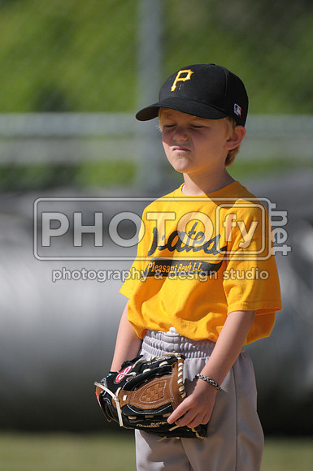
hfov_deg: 2.3
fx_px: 7848
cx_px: 156
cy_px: 236
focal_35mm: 600
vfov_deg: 3.4
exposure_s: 1/5000
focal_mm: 400
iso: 640
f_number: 4
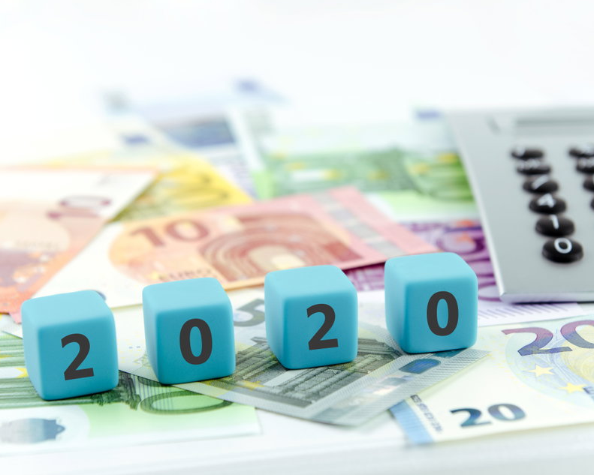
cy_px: 236
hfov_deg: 18.1
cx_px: 289
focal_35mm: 106
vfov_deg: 14.5
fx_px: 1864
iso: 100
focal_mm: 62
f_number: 5
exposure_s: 1/80
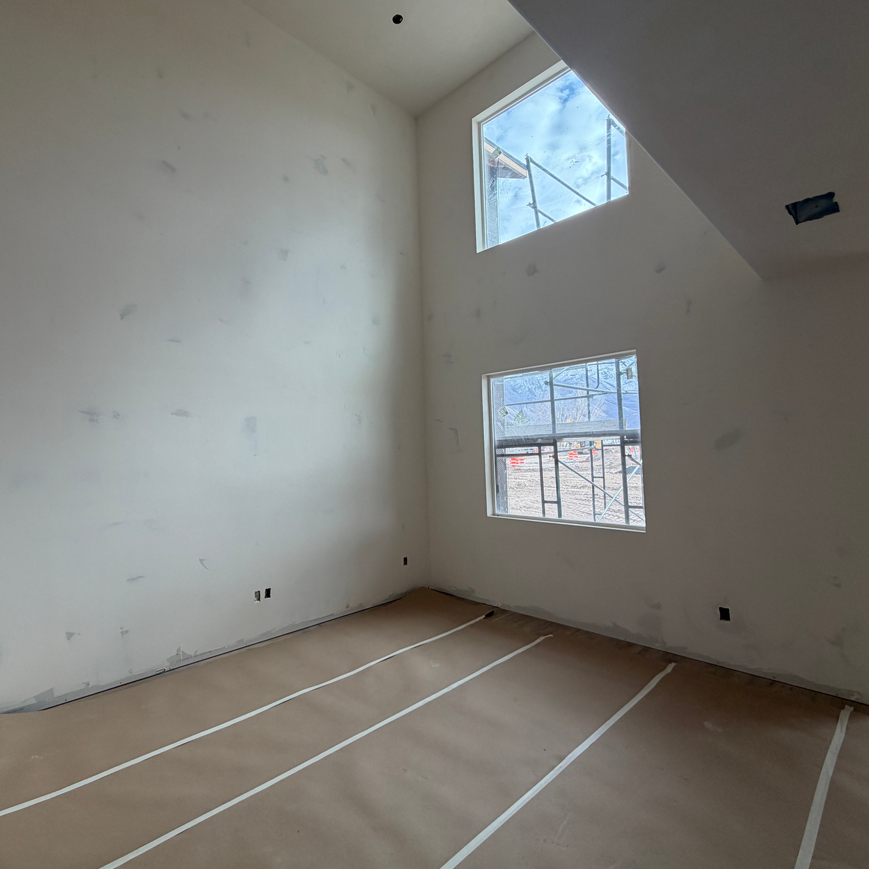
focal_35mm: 17
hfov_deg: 83.3
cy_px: 434
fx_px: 483
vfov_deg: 84.0
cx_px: 362
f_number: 2.2
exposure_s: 1/121
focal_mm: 2.22
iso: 100
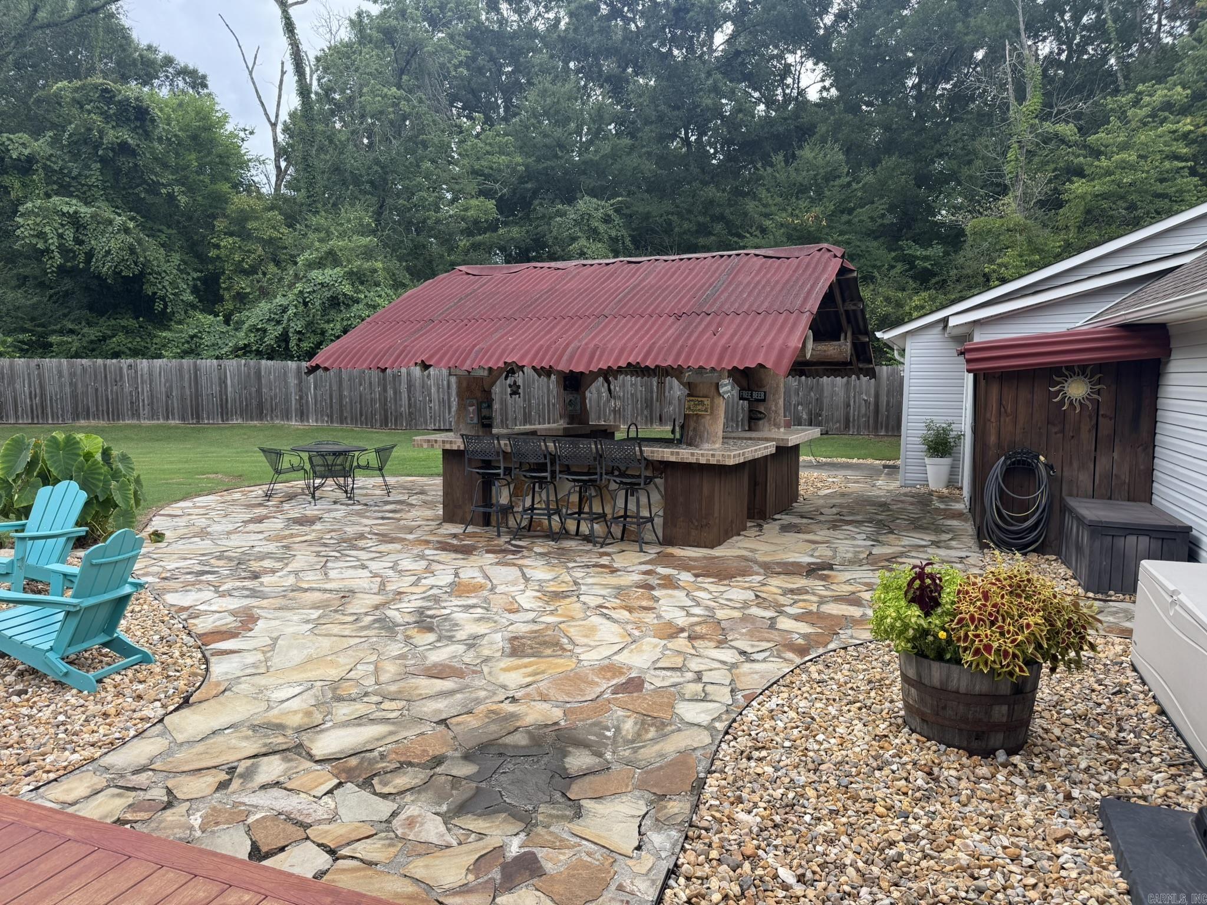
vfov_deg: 56.8
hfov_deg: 71.6
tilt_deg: -5.8
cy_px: 452
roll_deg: -0.4
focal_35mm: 24
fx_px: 837
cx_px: 604
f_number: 1.78
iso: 80
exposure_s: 1/522
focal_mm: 6.76
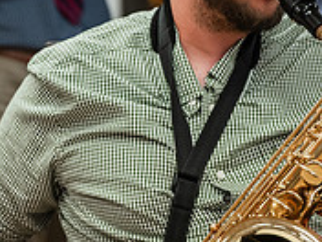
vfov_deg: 6.7
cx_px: 163
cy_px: 25
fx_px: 2065
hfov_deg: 8.9
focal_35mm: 222
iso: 1600
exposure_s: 1/200
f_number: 2.8
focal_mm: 70
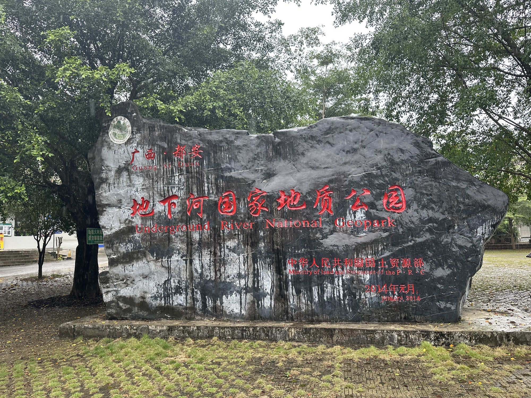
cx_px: 266
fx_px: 368
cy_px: 199
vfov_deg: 56.8
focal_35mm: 24
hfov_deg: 71.6
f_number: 1.78
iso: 80
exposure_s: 1/501
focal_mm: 6.86
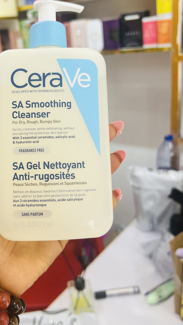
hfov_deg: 33.2
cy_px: 136
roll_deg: +4.8
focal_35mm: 35
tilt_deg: -17.8
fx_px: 302
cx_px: 50
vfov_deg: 56.3
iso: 100
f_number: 1.5
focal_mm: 5.7
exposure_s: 1/121
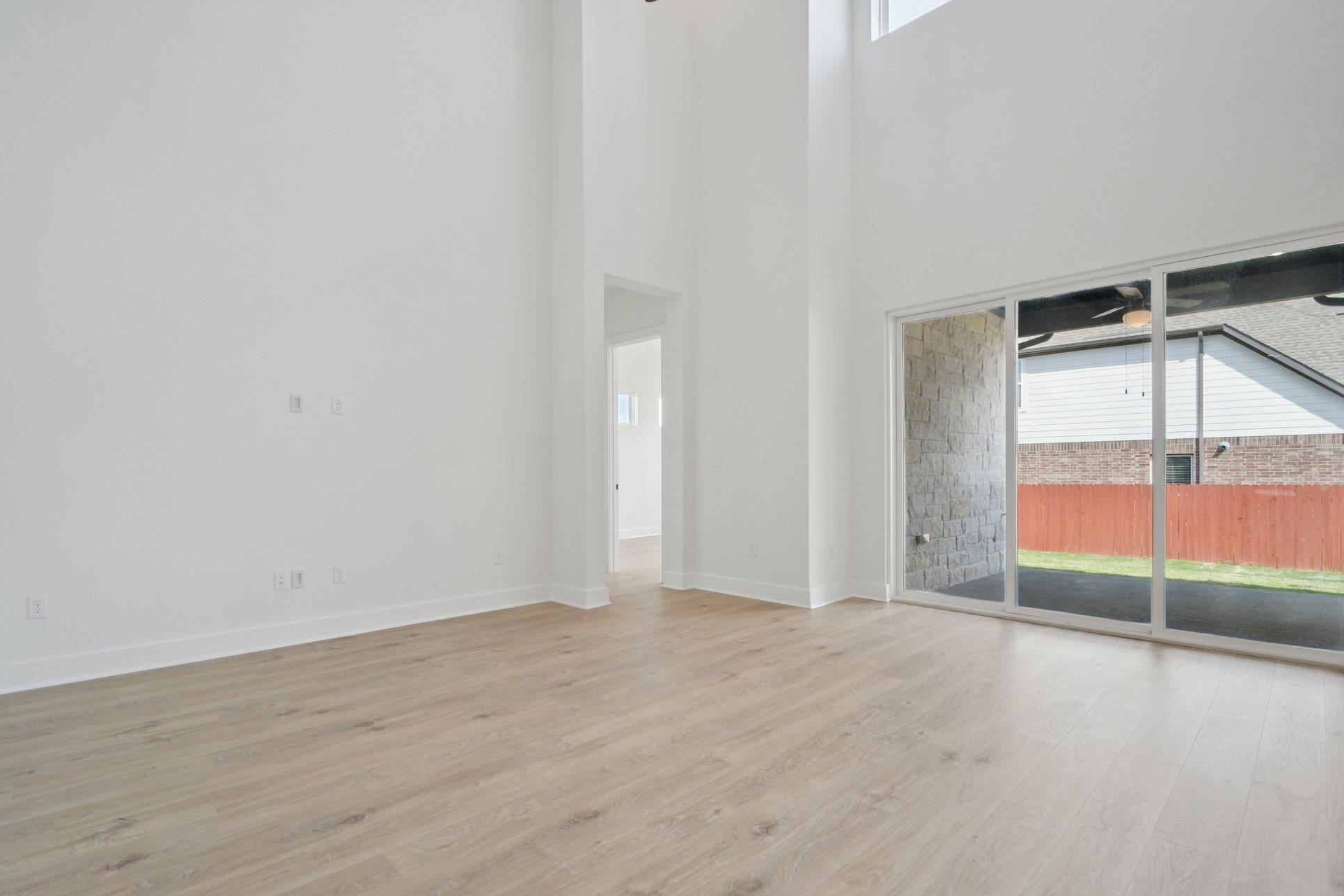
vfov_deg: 73.7
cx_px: 654
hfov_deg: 96.7
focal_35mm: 16
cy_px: 449
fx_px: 597
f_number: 8
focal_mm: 10
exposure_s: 1/80
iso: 400
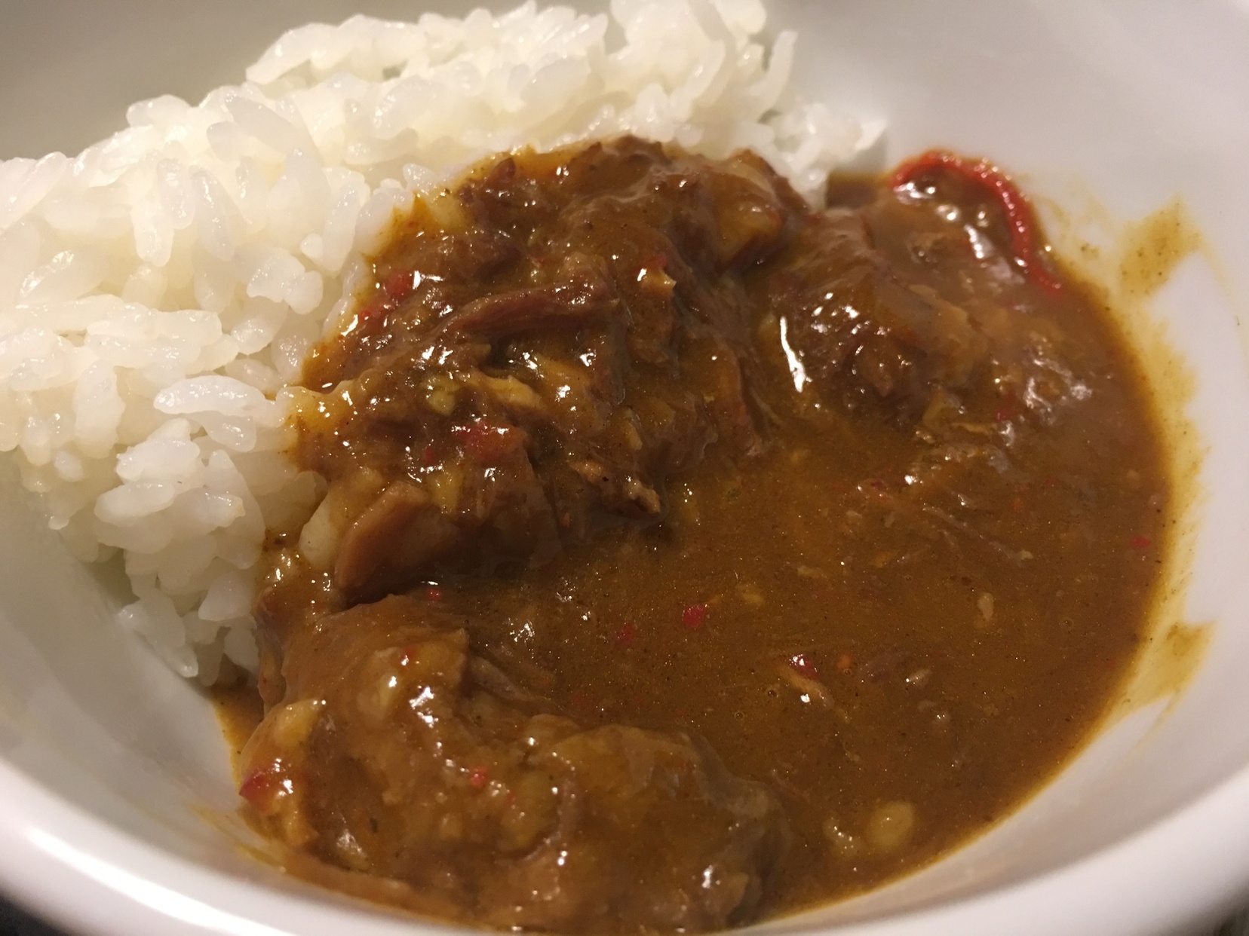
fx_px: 1046
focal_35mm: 29
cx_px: 624
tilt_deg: -51.8
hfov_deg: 61.7
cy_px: 468
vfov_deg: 48.2
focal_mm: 4.15
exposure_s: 1/10
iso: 80
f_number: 2.2
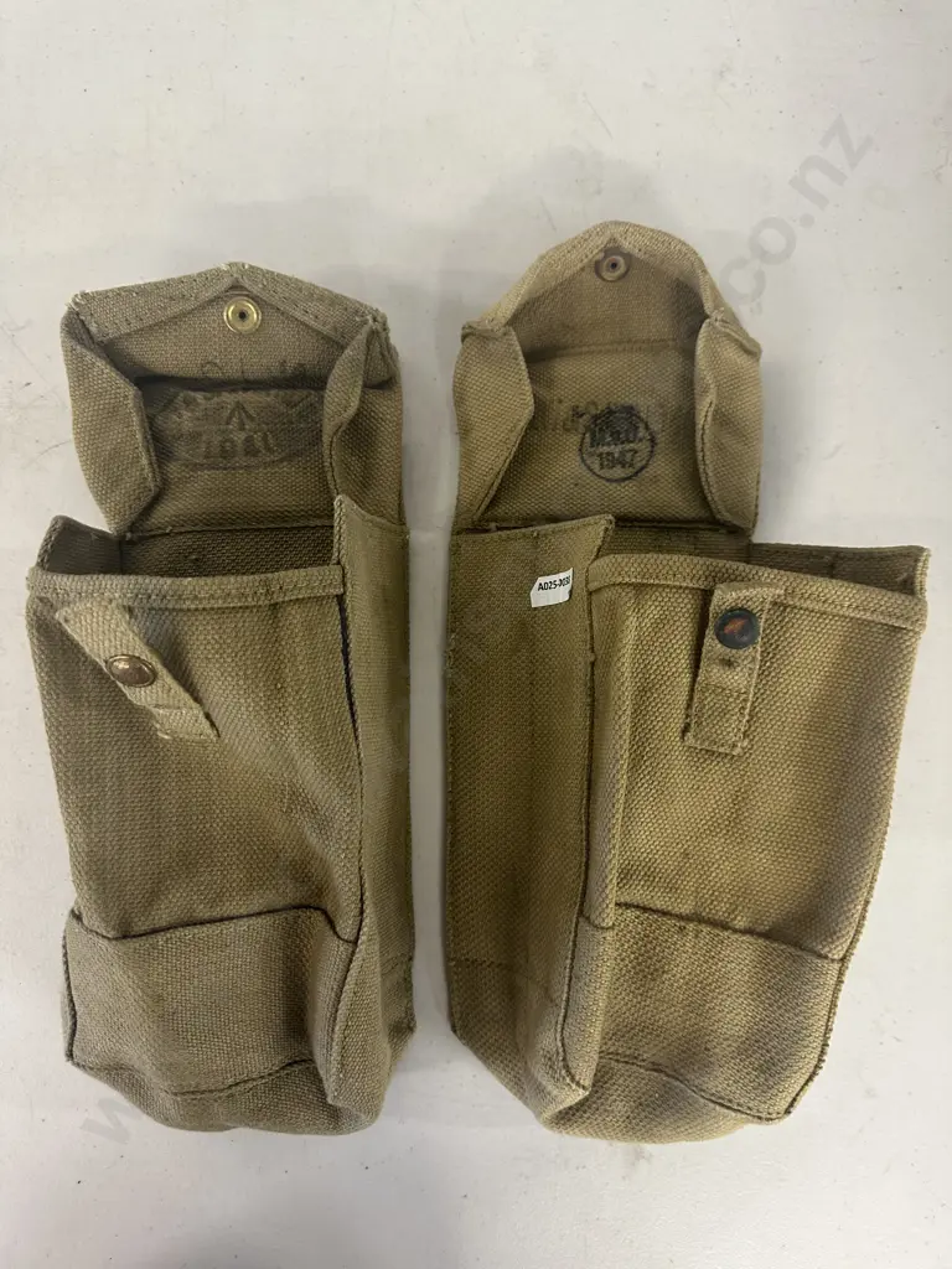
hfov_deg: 56.8
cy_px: 634
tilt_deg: -87.7
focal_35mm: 24
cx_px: 476
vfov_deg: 71.6
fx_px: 880
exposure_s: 1/50
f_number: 1.78
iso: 200
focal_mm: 6.86
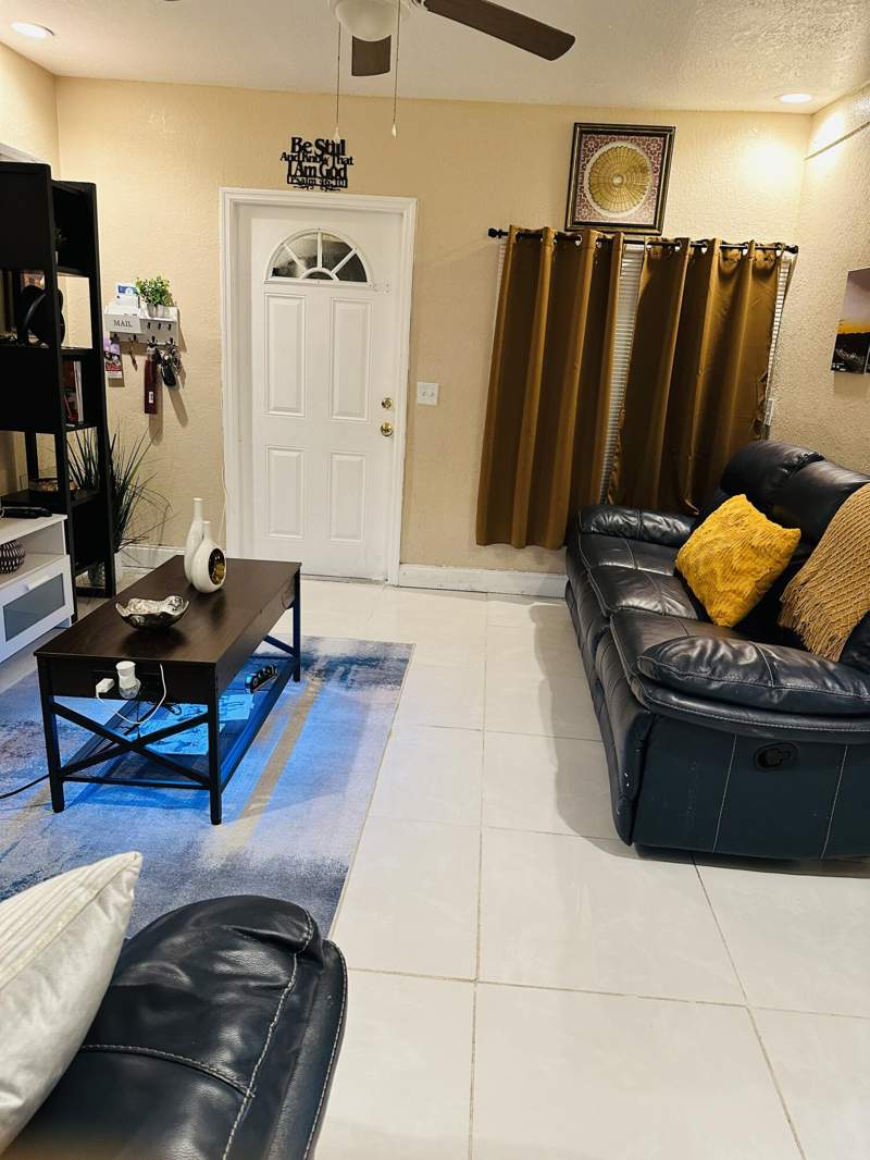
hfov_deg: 56.8
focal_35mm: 24
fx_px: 804
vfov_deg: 71.6
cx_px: 435
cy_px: 580
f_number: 1.78
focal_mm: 6.86
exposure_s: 1/60
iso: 320
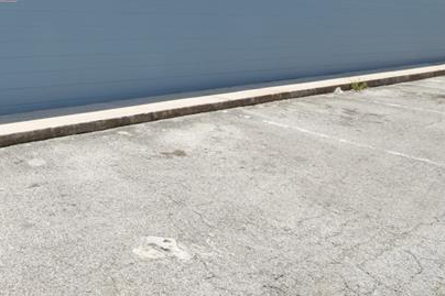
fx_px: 470
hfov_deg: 47.0
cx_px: 68
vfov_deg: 31.1
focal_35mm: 38
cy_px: -31
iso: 100
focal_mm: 10
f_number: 11
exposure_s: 1/200
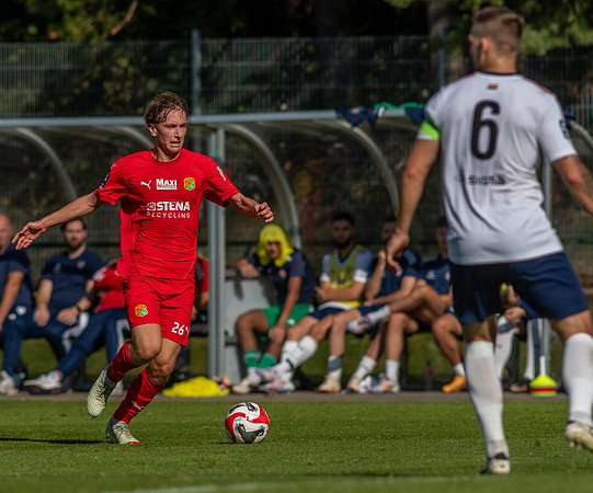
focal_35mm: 616
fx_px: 10986
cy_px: 293
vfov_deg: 2.6
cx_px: 153
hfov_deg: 3.1
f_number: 3.5
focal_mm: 300
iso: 125
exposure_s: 1/2000
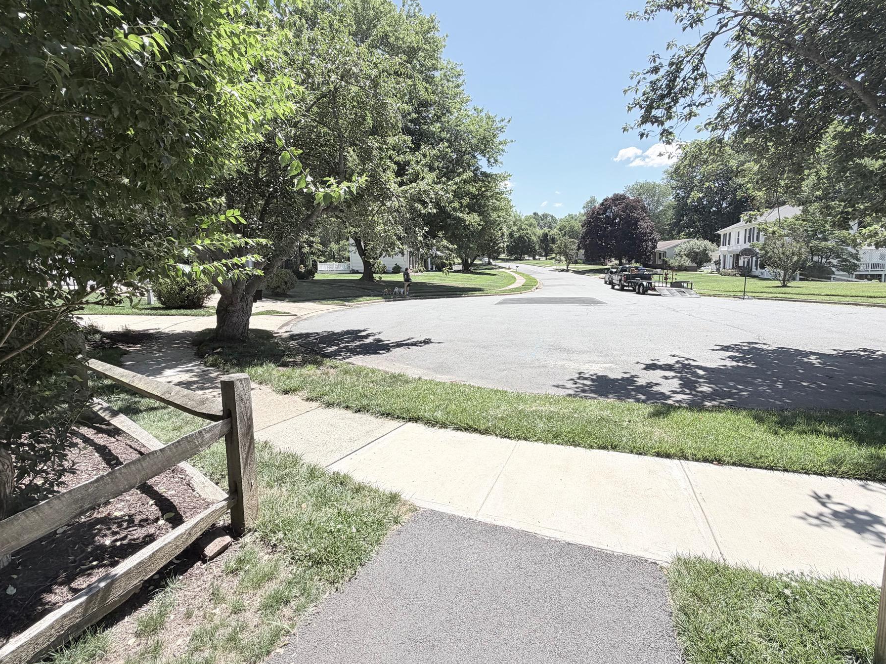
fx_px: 410
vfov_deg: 78.0
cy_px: 305
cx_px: 456
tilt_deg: -5.2
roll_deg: +1.4
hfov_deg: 94.5
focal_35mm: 16
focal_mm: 2.22
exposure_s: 1/770
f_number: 2.2
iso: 25
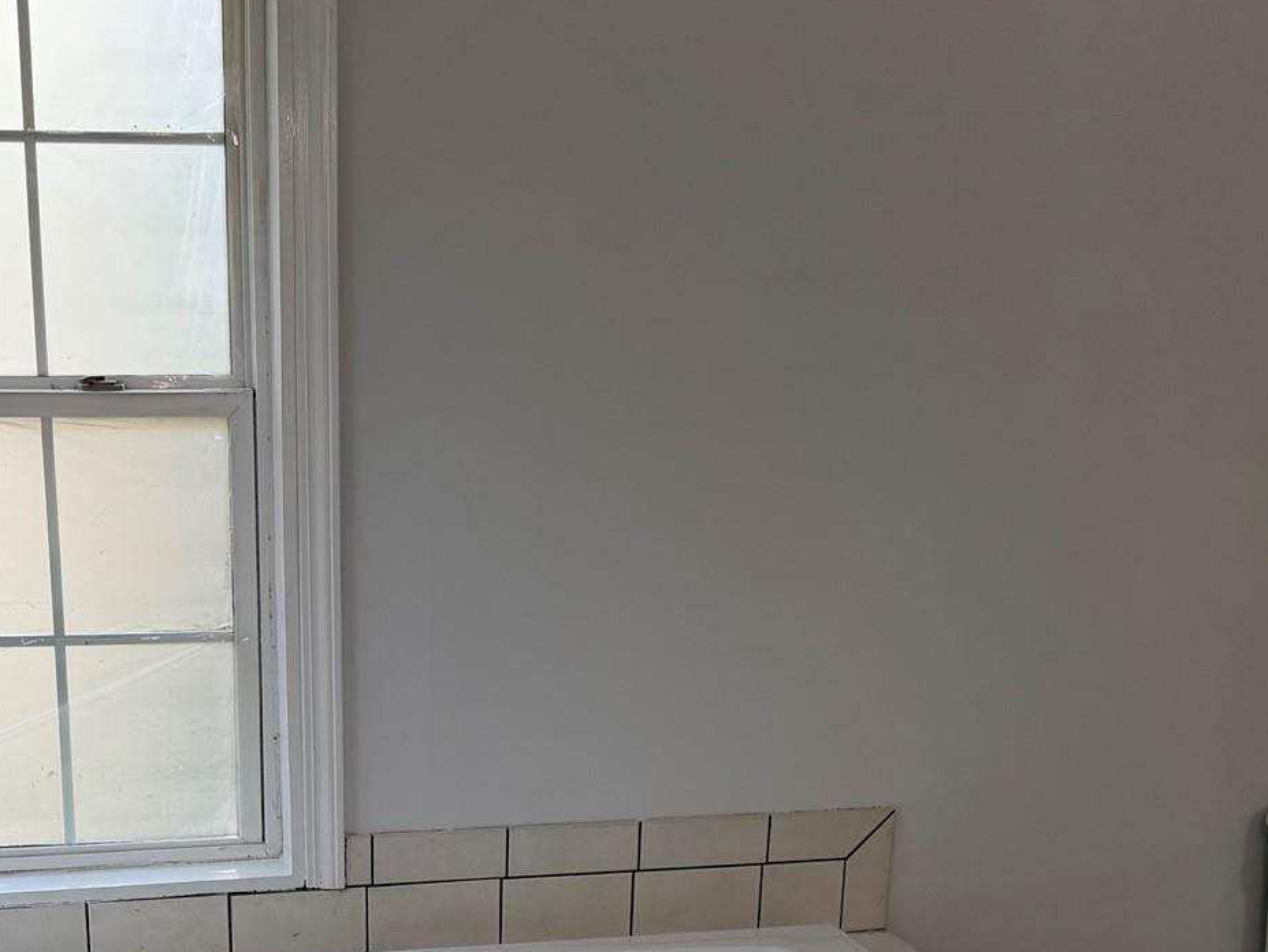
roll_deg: +0.0
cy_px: 942
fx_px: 1942
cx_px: 412
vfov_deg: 26.2
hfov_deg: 35.8
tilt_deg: -17.7
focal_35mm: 53
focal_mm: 6.76
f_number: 1.78
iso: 160
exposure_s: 1/120
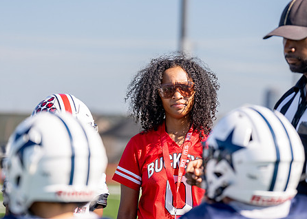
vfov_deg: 8.6
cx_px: 149
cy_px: 126
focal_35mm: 167
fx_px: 1455
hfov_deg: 12.0
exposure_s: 1/3200
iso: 250
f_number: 2.8
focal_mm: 117
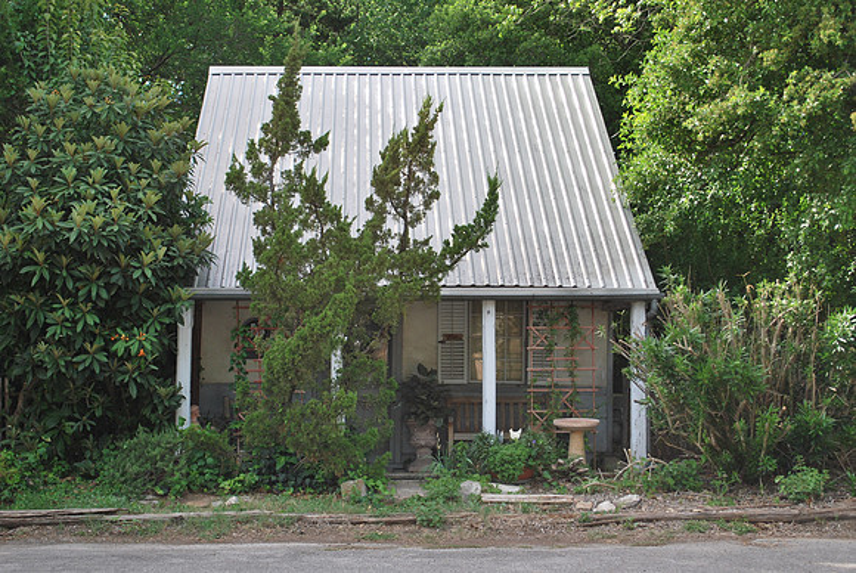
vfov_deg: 25.1
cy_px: 286
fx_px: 1285
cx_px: 428
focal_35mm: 54
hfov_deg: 36.8
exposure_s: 1/160
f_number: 5.3
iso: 100
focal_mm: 36
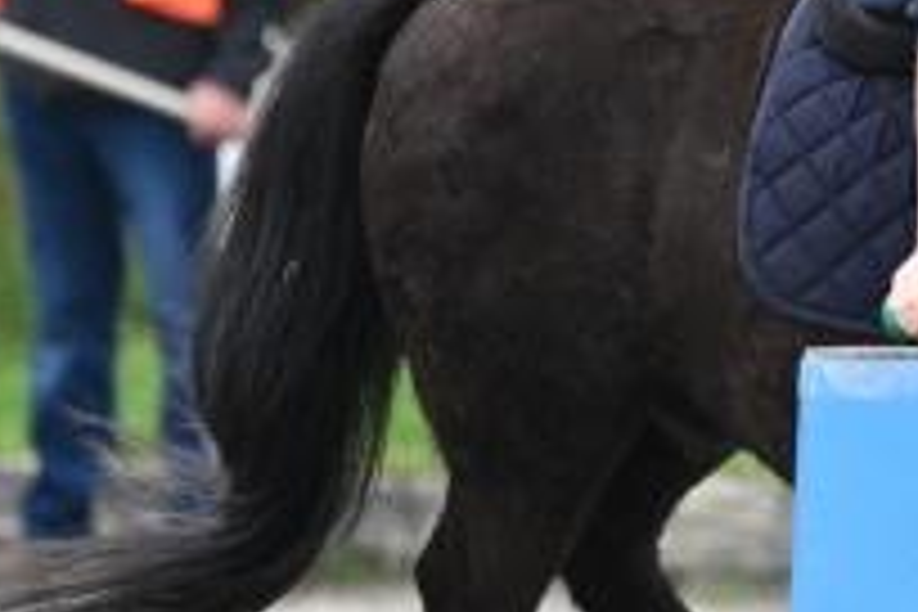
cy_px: 126
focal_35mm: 1565
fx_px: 39904
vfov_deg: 0.9
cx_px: 1368
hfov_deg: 1.3
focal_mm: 400
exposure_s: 1/800
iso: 2800
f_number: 5.6
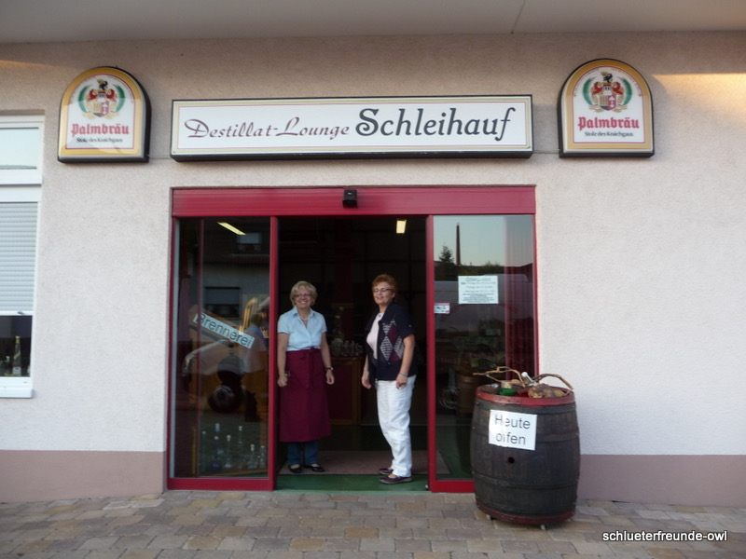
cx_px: 373
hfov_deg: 63.4
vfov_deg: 49.7
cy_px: 280
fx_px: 603
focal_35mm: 28
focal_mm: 4.7
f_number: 3.3
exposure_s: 1/80
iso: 100
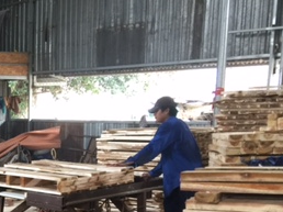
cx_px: -34
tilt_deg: -11.8
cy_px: 237
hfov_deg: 25.0
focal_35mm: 72
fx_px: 588
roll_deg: -0.3
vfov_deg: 19.5
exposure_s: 1/17
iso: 40
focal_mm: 4.15
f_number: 2.2
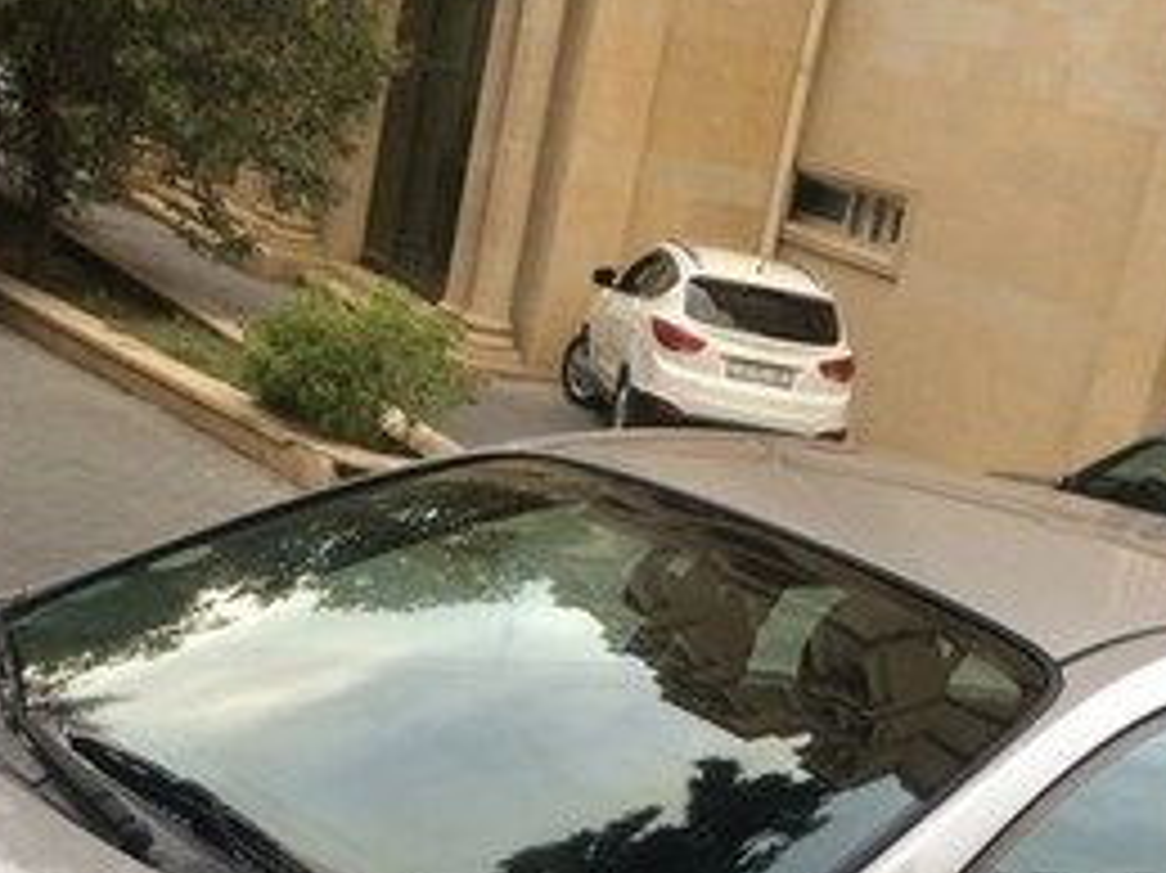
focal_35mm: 74
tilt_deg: -23.3
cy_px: 1015
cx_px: 486
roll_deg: -10.9
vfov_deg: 18.9
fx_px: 2491
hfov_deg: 26.3
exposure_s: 1/100
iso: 64
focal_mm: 4.15
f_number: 2.2
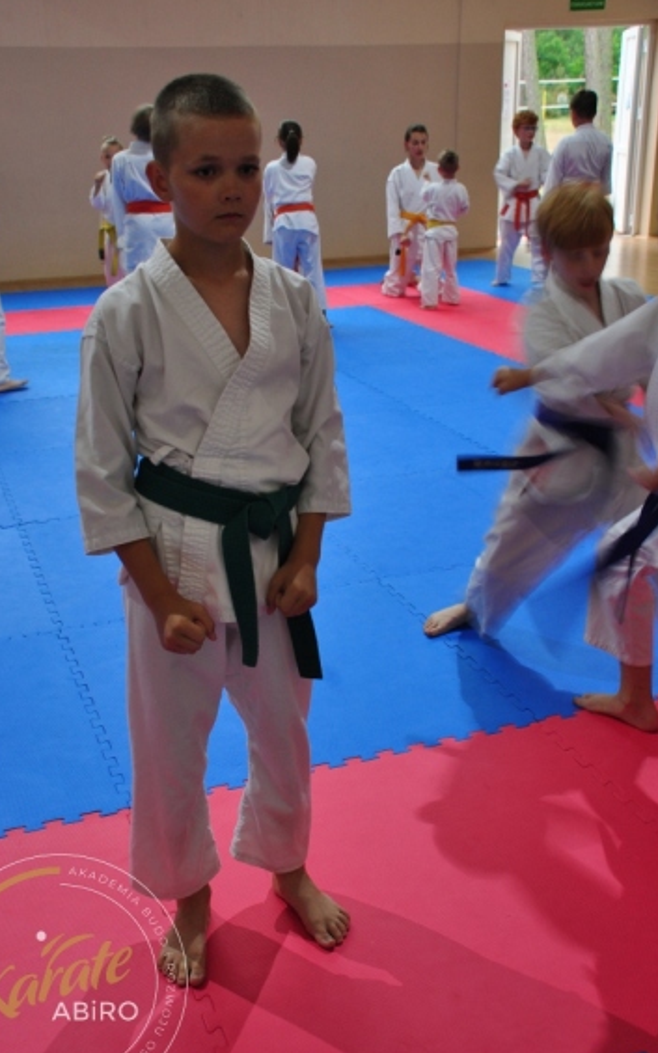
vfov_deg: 48.7
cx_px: 298
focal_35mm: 41
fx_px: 1163
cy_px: 555
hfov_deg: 31.6
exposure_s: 1/10
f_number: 4.5
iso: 500
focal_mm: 25
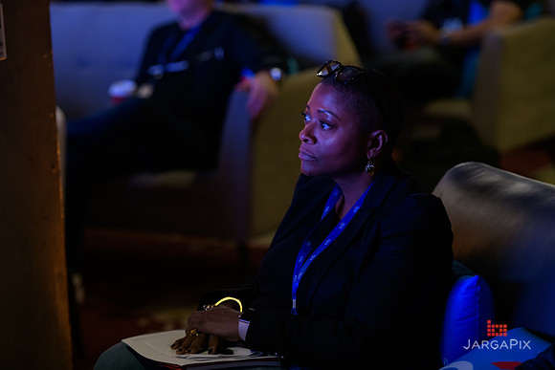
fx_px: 1850
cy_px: 185
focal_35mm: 120
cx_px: 278
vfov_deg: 11.4
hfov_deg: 17.1
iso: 1600
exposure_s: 1/60
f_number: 3.2
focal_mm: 120
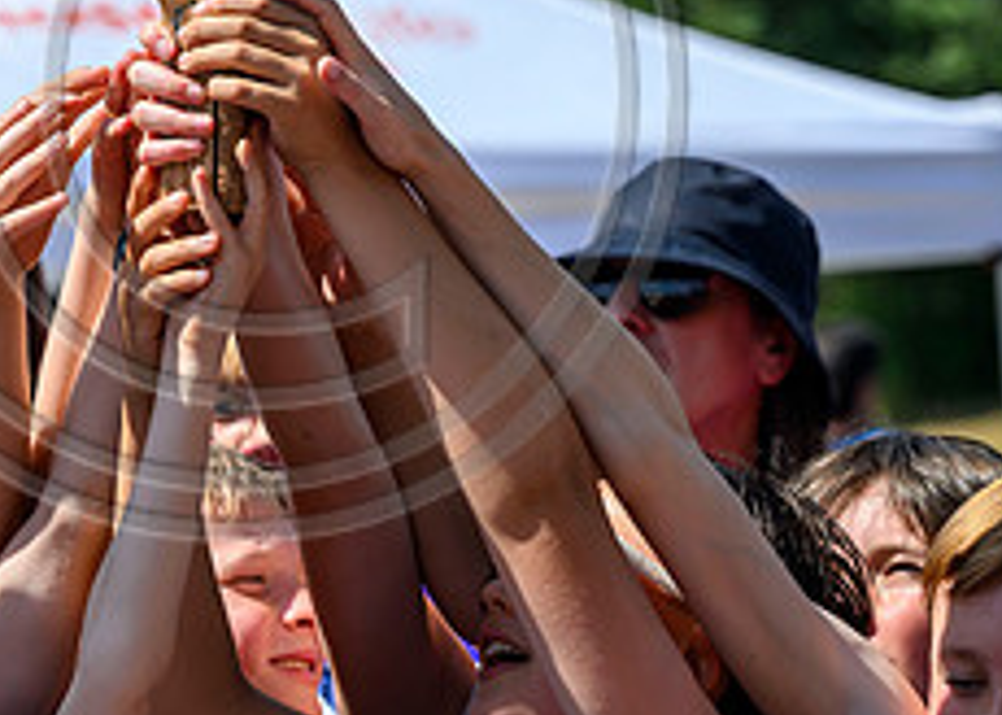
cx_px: 149
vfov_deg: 5.4
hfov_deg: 7.6
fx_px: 7508
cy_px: 89
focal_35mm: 264
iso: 500
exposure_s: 1/3200
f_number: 5
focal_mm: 100
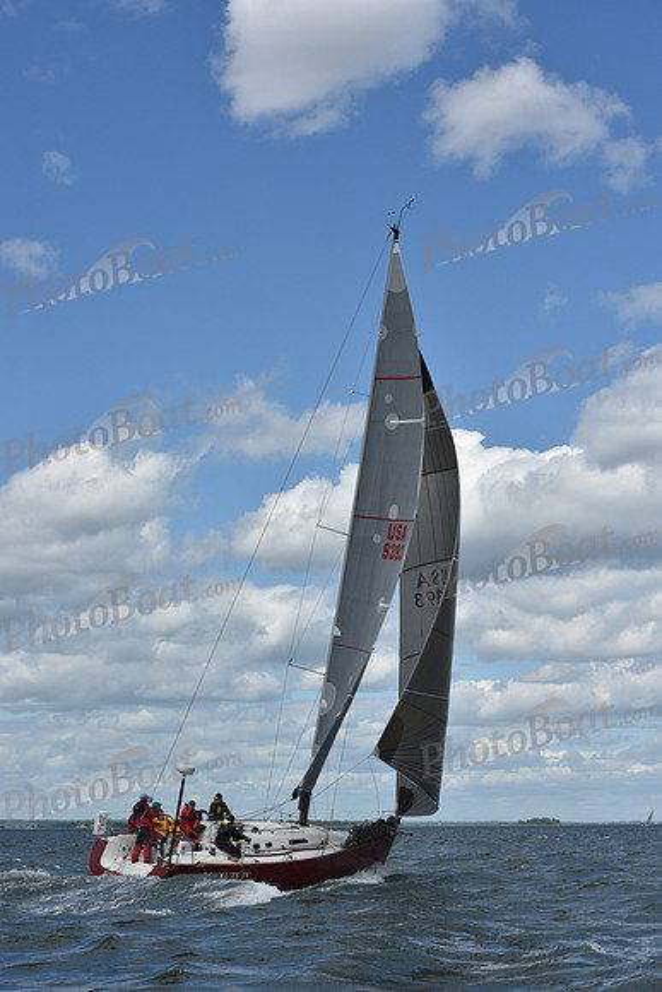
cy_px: 496
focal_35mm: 70
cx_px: 331
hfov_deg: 19.5
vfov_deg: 28.8
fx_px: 1930
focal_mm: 70
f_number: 9
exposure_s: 1/1250
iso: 320
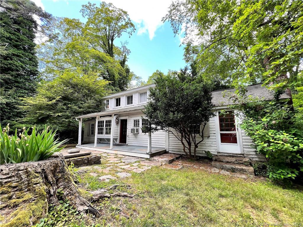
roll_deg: +0.3
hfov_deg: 106.2
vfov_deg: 89.9
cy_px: 114
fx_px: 114
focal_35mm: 13
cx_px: 152
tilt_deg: +9.1
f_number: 1.8
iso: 32
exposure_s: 1/135
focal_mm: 1.57
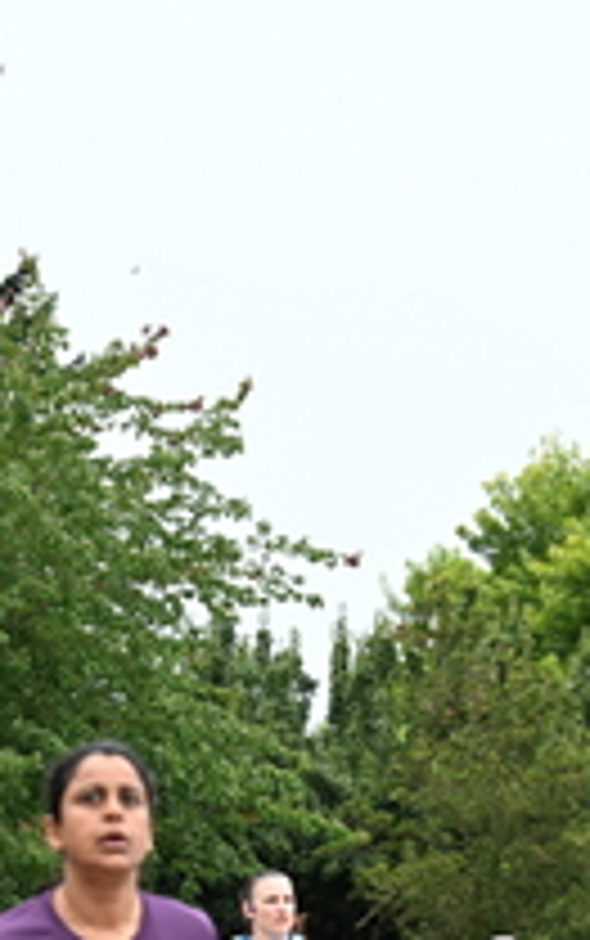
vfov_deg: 13.4
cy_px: 980
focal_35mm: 153
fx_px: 3928
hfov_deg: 8.6
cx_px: 381
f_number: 4
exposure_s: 1/800
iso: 1600
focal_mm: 57
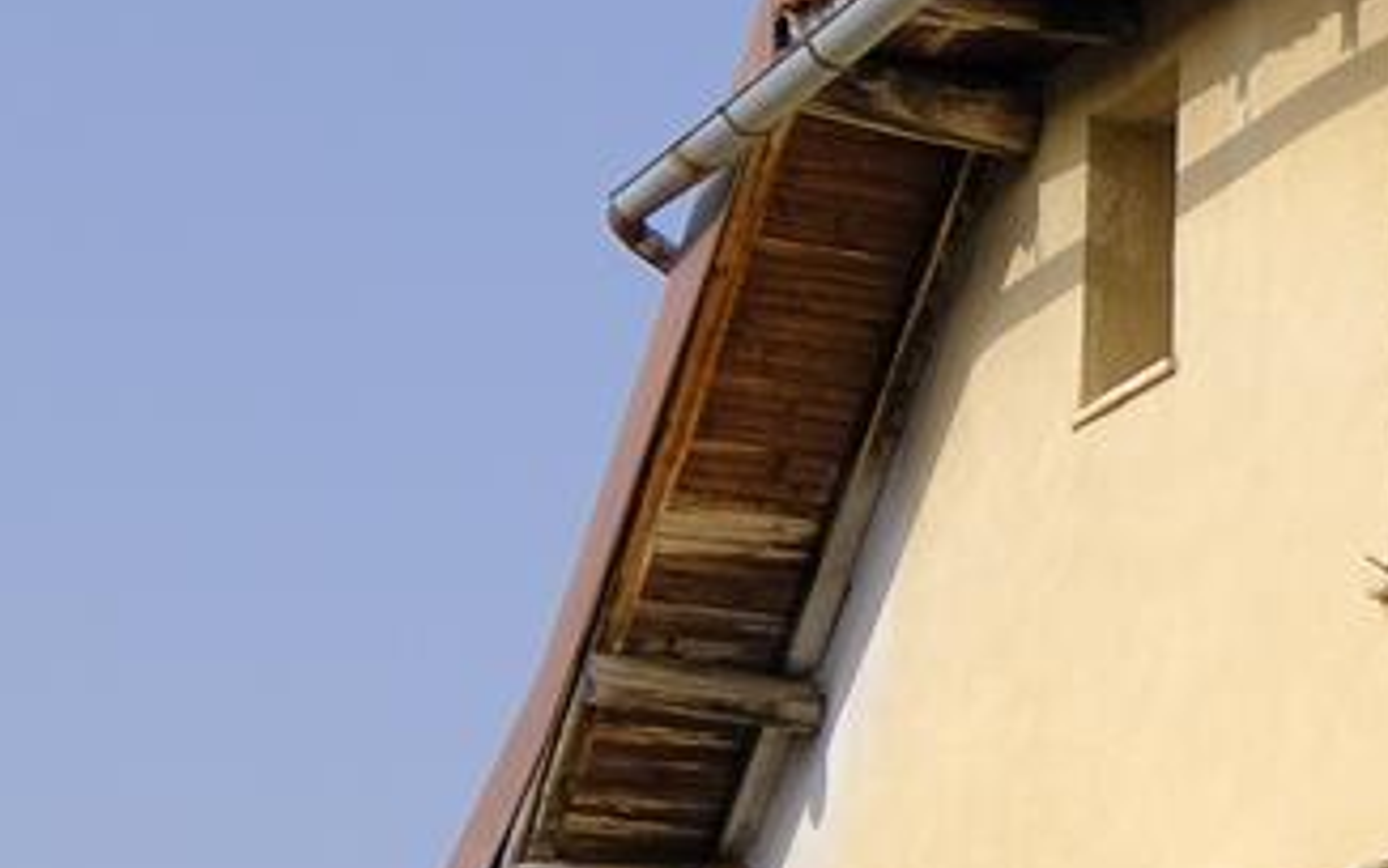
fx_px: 6584
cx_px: 3662
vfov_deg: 7.5
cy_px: 932
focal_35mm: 174
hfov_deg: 10.0
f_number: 5.6
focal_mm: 19.1
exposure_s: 1/850
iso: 320
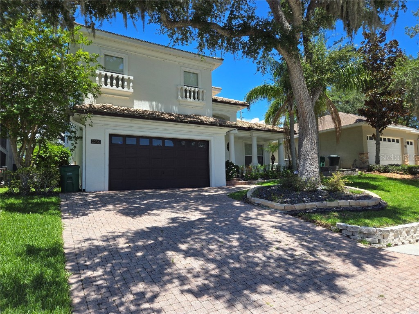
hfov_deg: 73.9
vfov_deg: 58.9
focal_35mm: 23
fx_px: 278
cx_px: 210
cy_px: 157
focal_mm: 5.4
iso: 25
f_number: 1.8
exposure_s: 1/1064
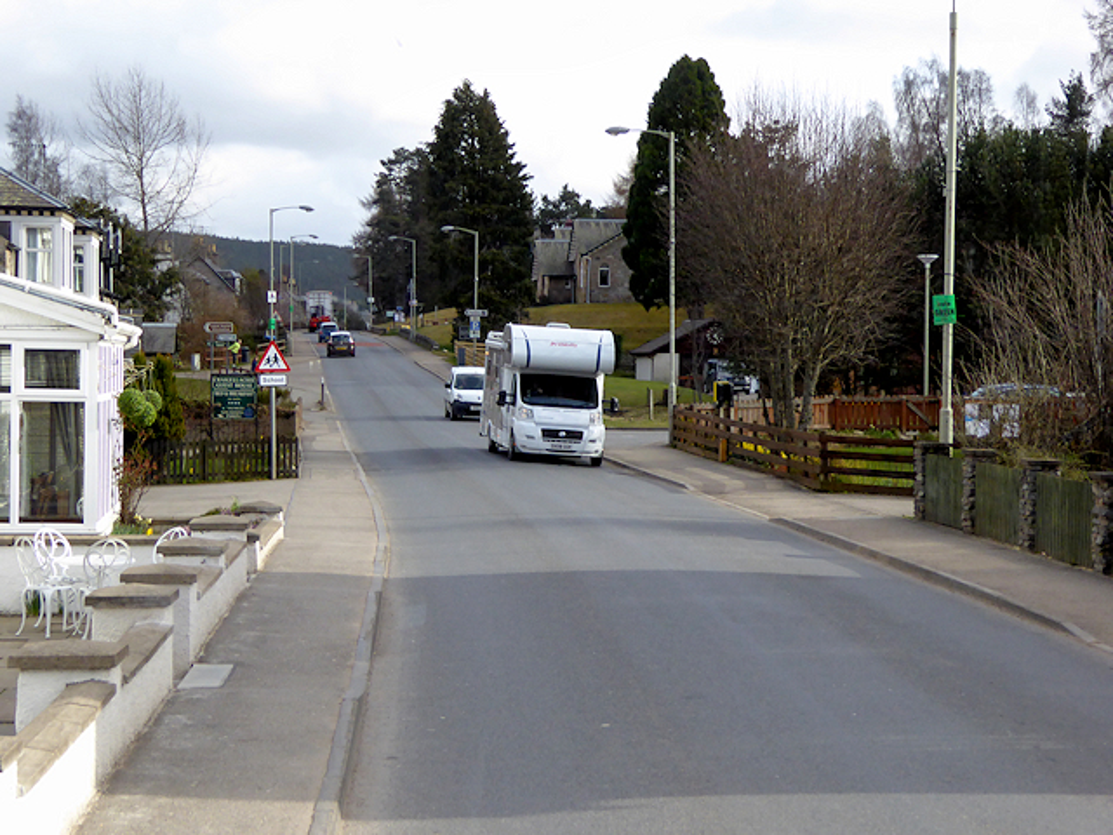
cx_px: 556
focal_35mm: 70
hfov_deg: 27.8
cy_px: 418
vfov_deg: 21.0
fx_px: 2251
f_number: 4.5
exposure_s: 1/400
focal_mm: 12.5
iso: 200
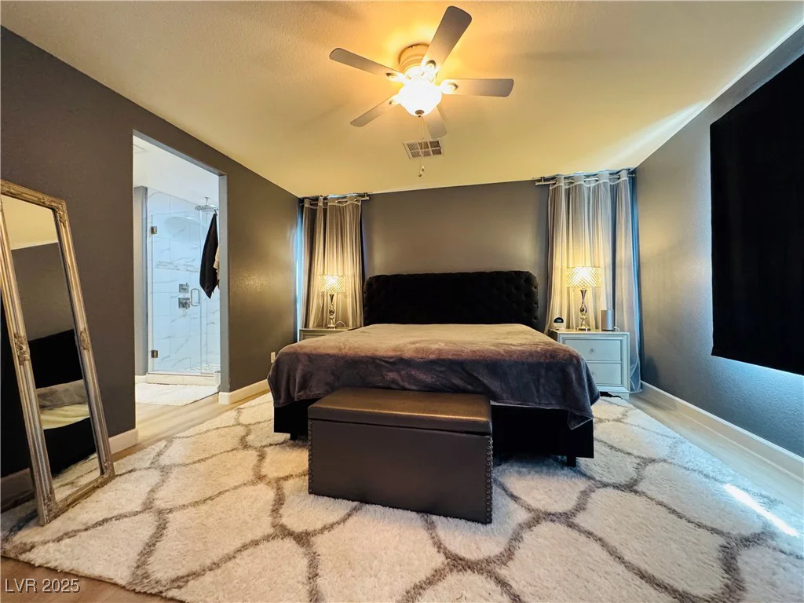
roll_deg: +0.7
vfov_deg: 85.7
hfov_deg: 102.1
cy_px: 302
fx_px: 325
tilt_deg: +0.1
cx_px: 402
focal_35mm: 14
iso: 800
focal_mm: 2.22
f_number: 2.2
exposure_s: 1/60
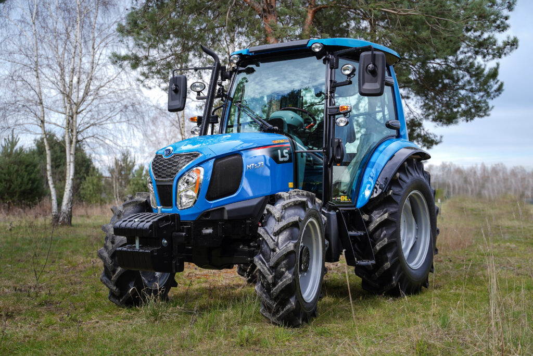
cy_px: 178
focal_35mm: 44
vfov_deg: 30.5
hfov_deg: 44.5
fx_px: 651
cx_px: 266
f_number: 2.8
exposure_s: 1/640
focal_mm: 44
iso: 80
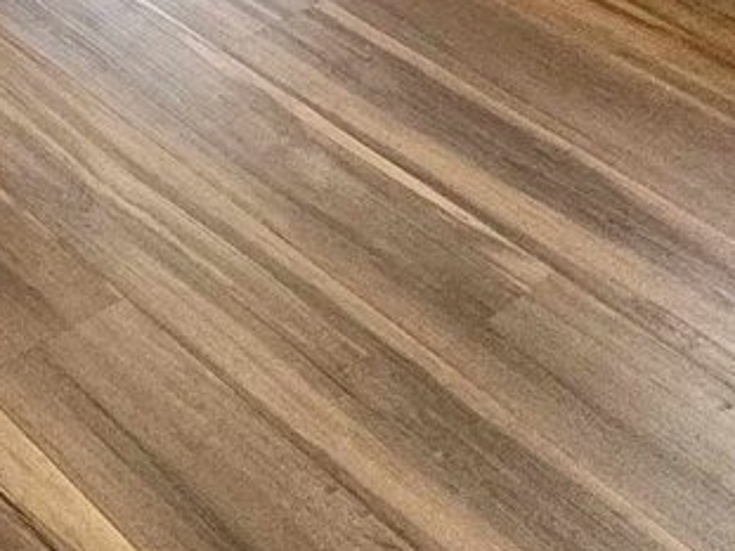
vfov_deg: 15.0
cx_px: -560
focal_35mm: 72
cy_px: -667
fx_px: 1528
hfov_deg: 20.2
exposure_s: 1/125
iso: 80
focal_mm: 2.22
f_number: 2.2
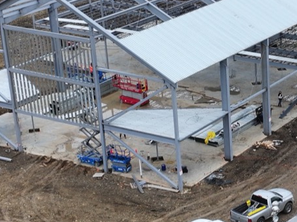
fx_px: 874
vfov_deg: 14.5
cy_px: 119
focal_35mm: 102
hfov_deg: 18.4
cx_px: 346
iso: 100
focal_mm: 12.29
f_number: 2.8
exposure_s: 1/1250
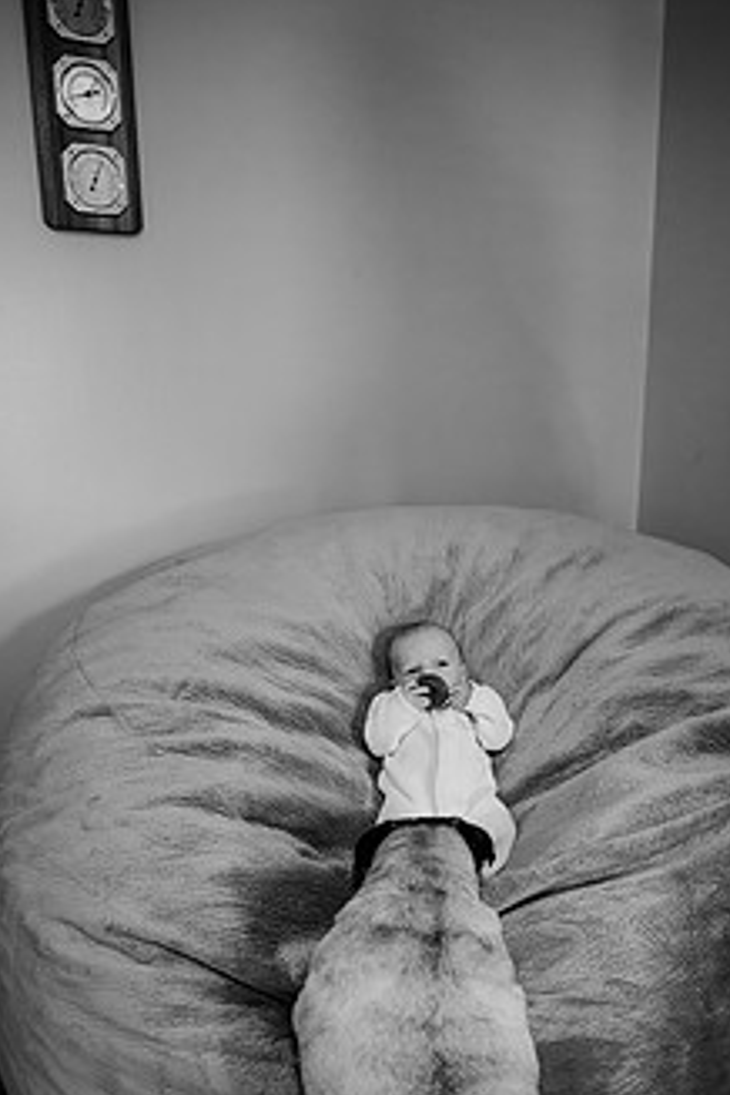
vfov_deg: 55.9
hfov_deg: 39.8
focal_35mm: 33
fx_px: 1004
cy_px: 737
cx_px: 432
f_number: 2.2
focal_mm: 24
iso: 800
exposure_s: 1/160
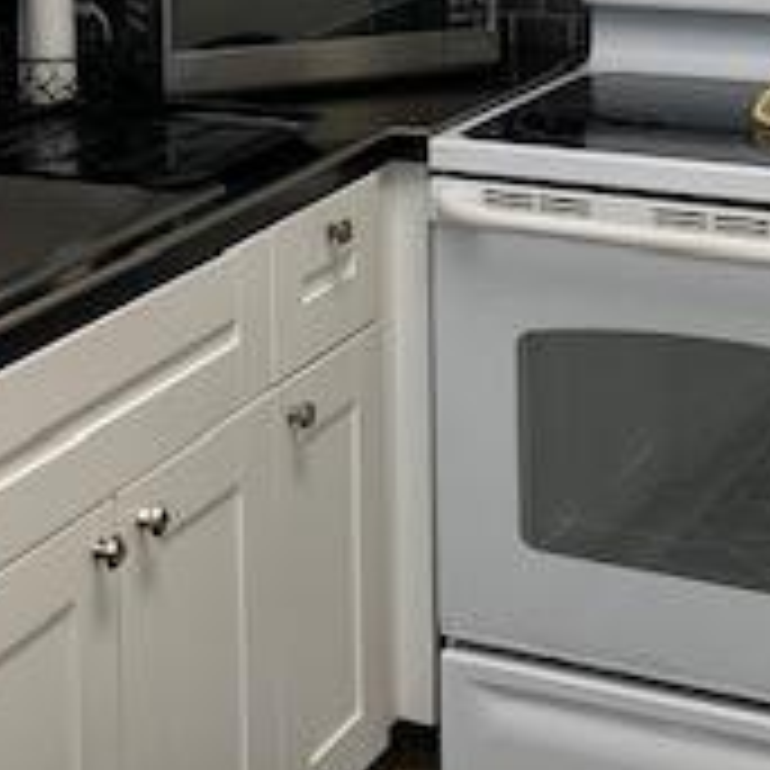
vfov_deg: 19.2
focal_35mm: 86
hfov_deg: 20.2
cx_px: 369
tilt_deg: -3.0
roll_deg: +0.0
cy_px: -113
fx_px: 2164
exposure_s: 1/60
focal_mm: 4.25
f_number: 1.8
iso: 64
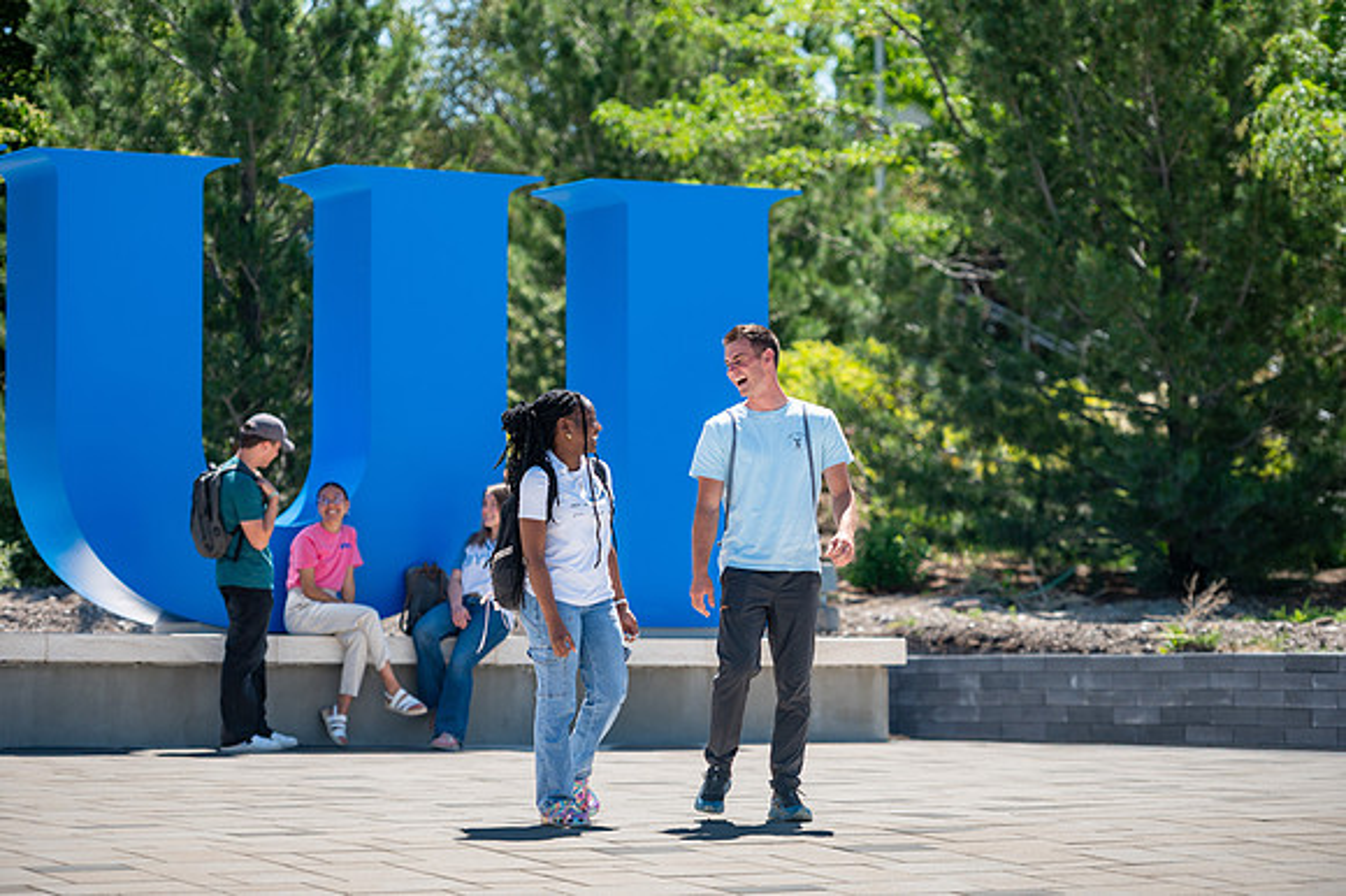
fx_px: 4671
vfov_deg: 11.0
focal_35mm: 125
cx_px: 673
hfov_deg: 16.4
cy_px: 448
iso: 100
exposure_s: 1/1250
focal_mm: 125
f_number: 2.8
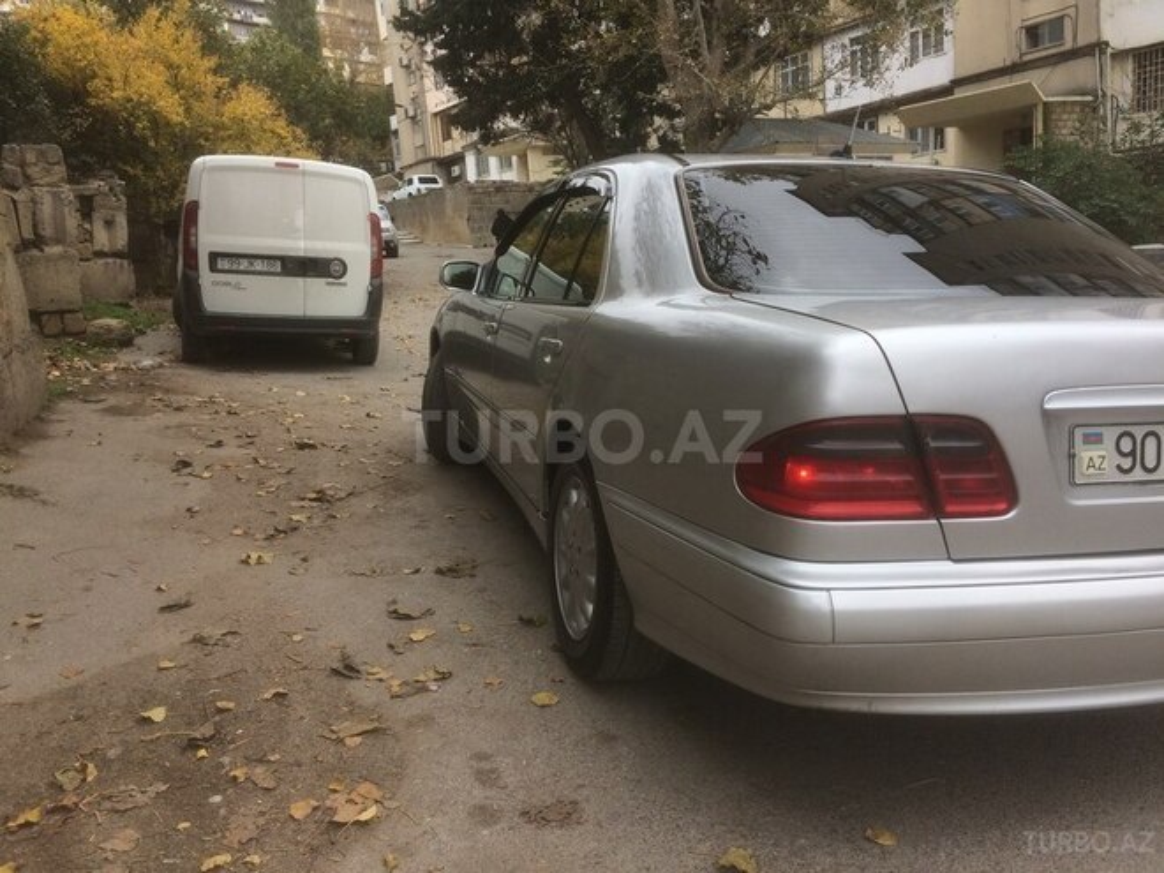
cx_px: 582
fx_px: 975
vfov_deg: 48.2
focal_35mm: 29
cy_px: 436
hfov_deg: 61.7
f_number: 2.2
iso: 32
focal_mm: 4.15
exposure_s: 1/348
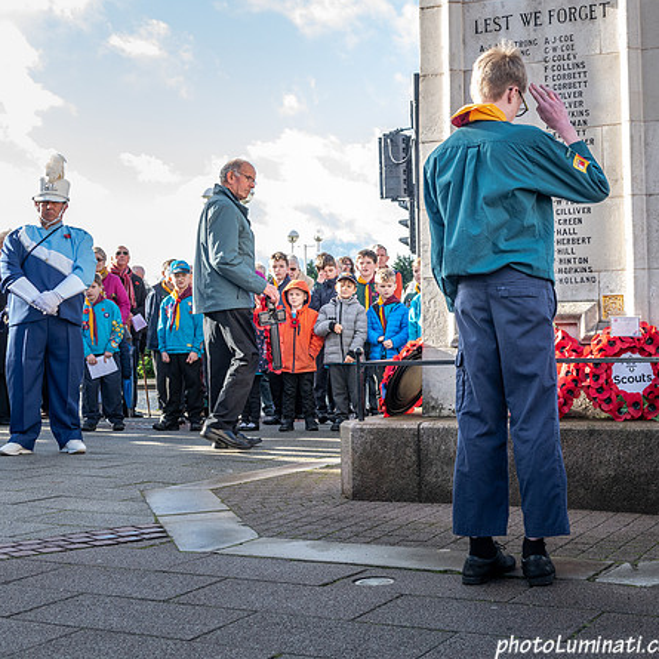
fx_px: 1163
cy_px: 253
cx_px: 520
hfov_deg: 30.9
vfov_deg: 31.5
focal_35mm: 54
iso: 640
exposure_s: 1/250
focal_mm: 32
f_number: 6.3
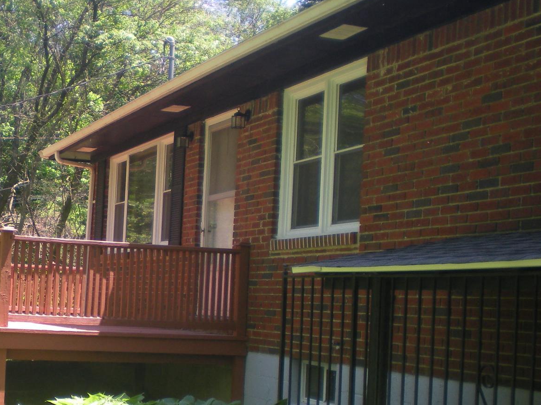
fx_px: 1047
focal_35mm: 67
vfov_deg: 21.9
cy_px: 264
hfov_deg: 28.2
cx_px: 92
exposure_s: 1/190
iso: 64
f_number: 3.1
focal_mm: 6.3
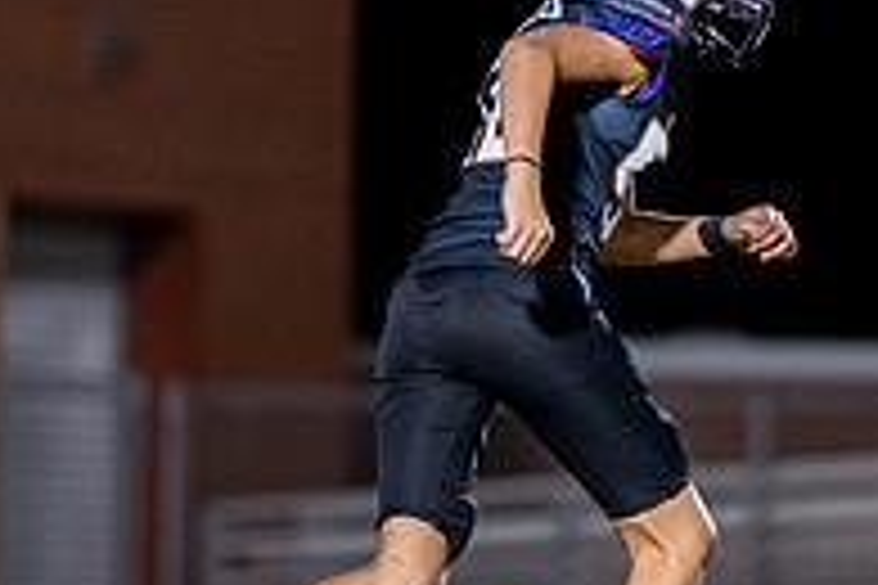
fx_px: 16973
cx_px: 633
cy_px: 232
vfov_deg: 2.0
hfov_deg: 3.0
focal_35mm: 696
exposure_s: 1/1250
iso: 2000
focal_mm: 135
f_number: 1.8
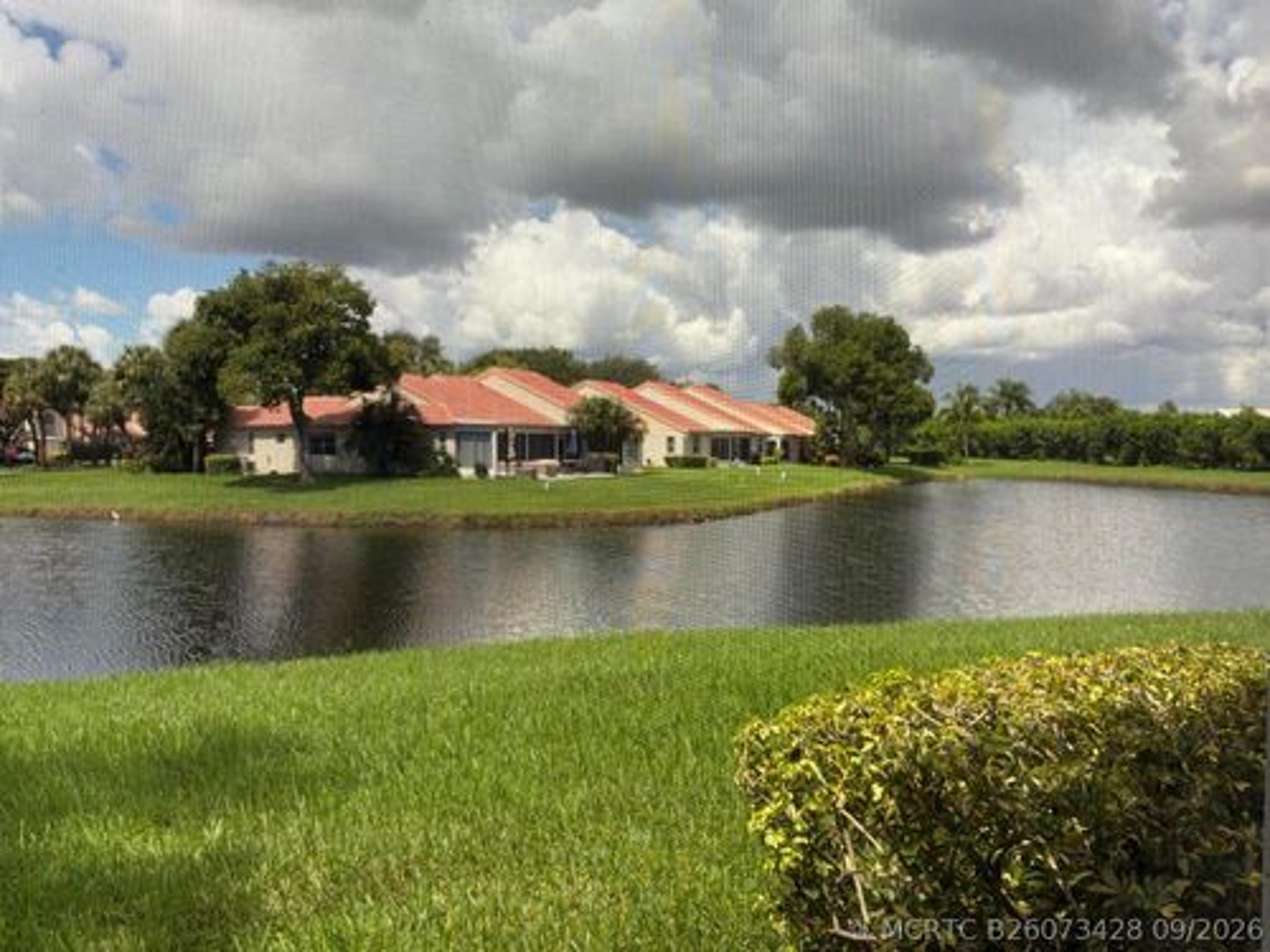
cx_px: 635
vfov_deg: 49.7
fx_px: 1027
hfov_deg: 63.4
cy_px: 476
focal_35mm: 28
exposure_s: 1/842
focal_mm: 3
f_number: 1.8
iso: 25
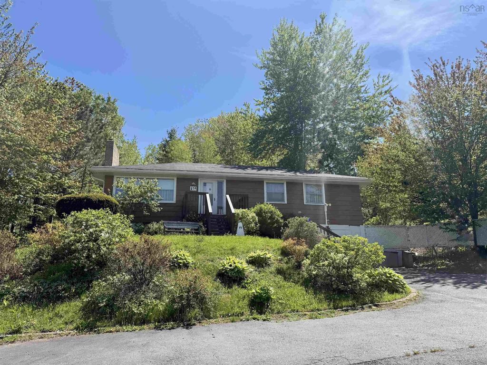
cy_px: 182
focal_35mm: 24
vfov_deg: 56.8
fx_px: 338
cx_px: 244
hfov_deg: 71.6
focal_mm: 6.76
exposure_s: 1/3425
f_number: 1.78
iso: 80
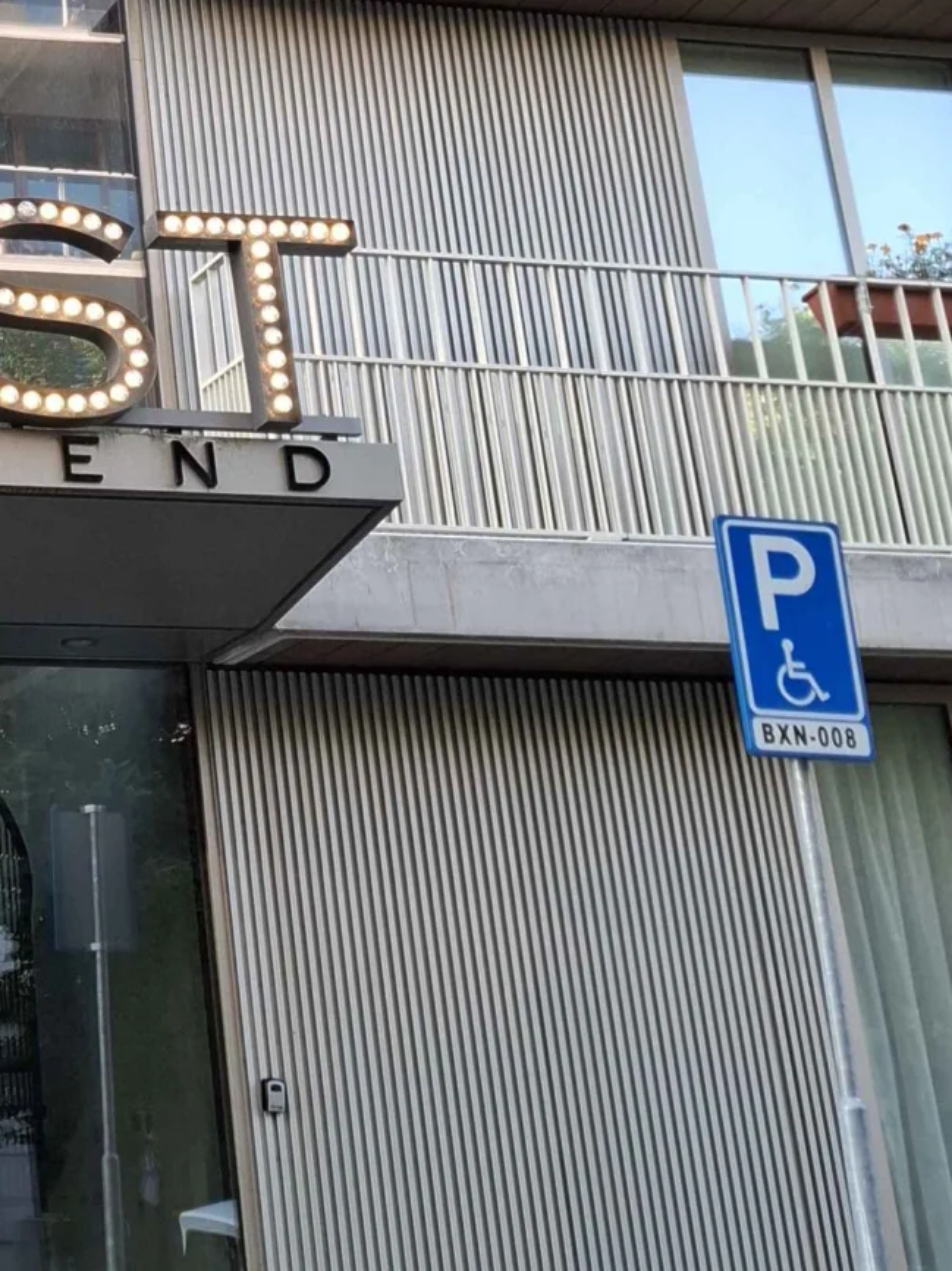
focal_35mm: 68
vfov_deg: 27.6
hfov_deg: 20.0
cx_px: -252
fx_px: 2495
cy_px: 150
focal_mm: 5.54
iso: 50
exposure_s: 1/108
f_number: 1.8
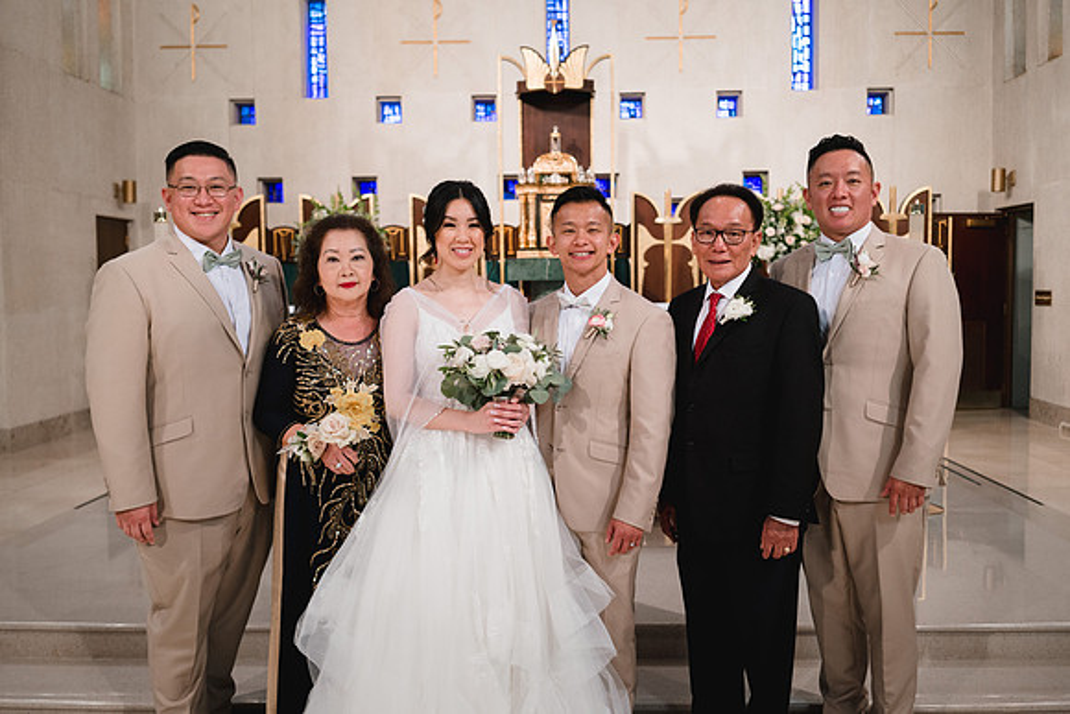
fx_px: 1074
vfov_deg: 36.8
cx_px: 535
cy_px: 357
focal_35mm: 36
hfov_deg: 53.0
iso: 1000
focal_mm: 35
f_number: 3.2
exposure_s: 1/200
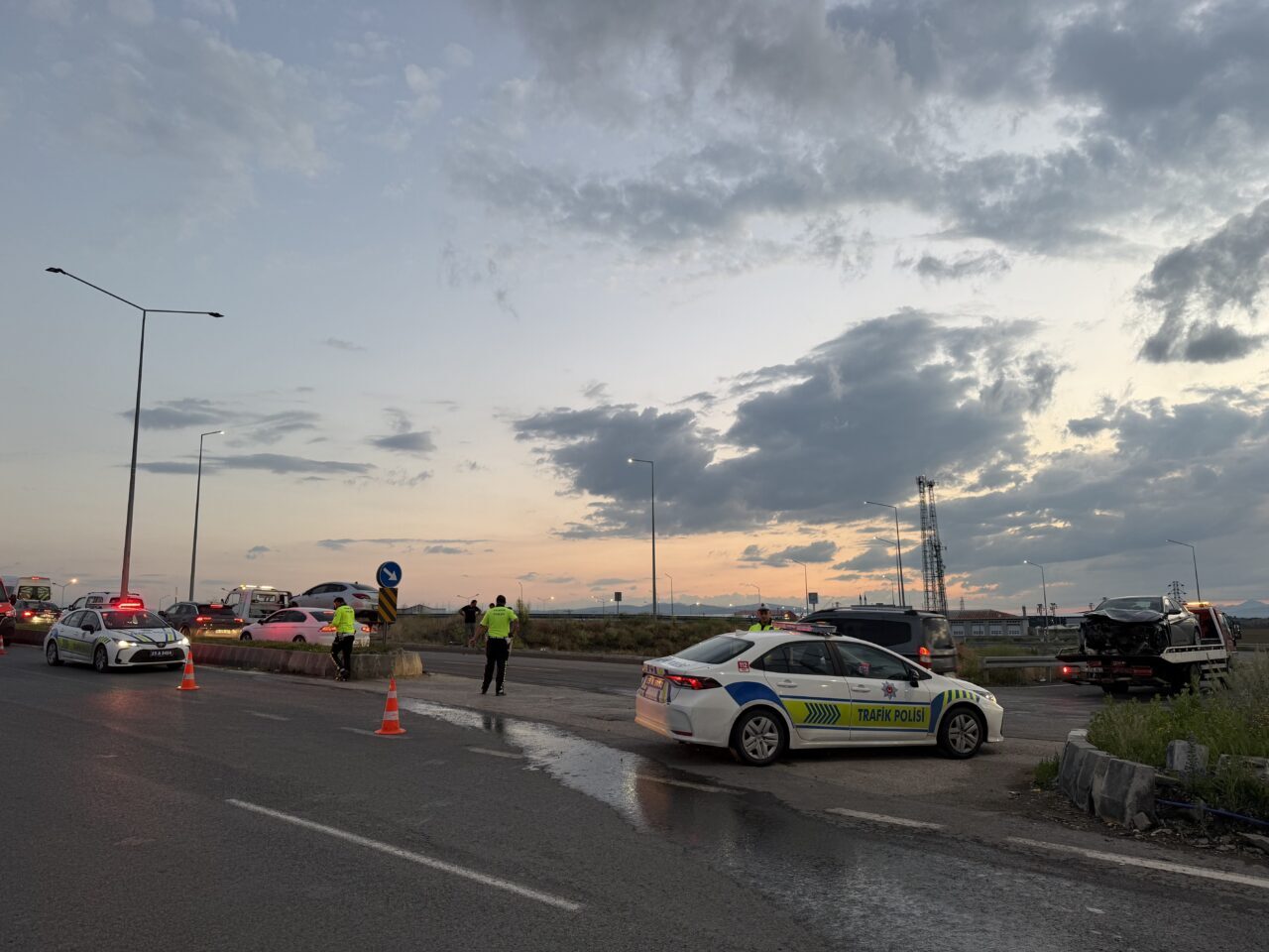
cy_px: 476
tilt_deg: +12.2
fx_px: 880
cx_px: 634
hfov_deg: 71.6
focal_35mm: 24
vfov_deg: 56.8
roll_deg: +1.2
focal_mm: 6.76
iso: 100
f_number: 1.78
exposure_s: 1/81
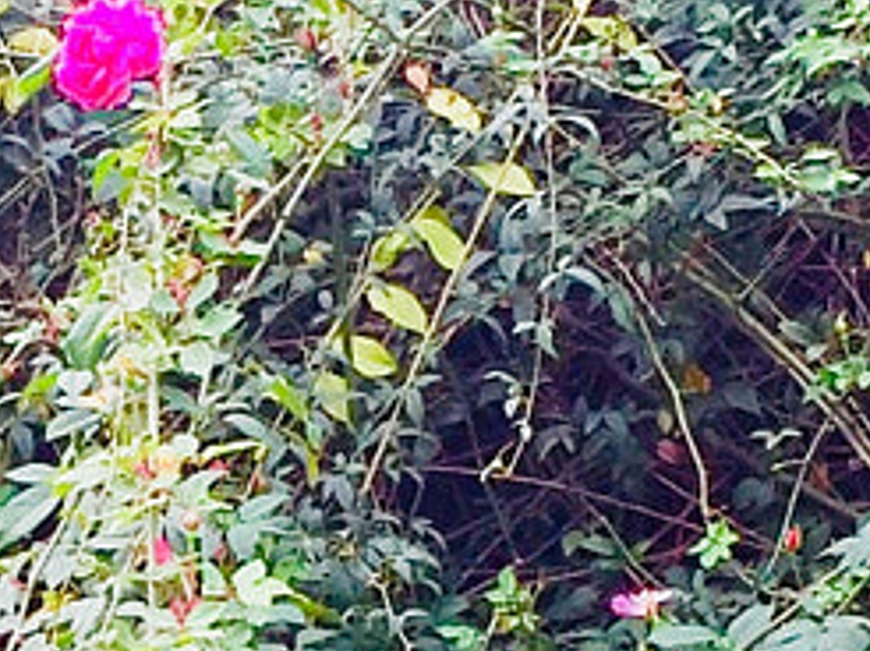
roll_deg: +0.1
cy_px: 662
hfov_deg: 10.5
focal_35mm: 189
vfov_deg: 7.8
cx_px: 276
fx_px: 4745
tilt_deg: +11.8
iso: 32
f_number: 2.2
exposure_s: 1/297
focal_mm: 4.15
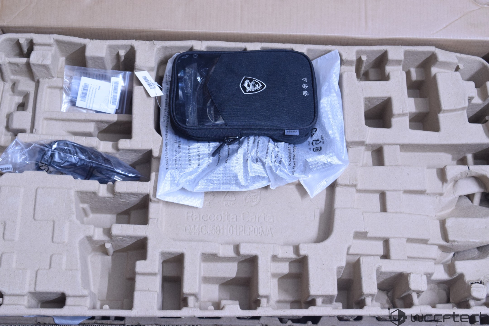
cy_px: 163
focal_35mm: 54
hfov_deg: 36.9
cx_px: 244
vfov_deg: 25.1
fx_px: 733
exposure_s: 1/10
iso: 1600
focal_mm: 36
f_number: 7.1
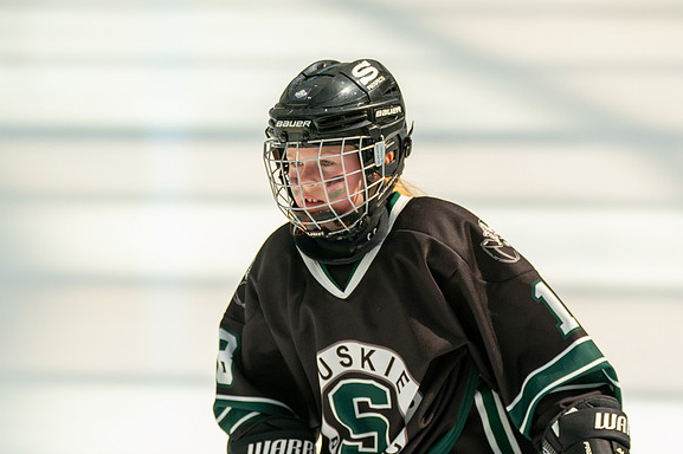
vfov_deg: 5.1
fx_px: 5100
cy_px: 174
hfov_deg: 7.7
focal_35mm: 269
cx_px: 421
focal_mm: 197
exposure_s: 1/3200
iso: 1600
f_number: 3.5
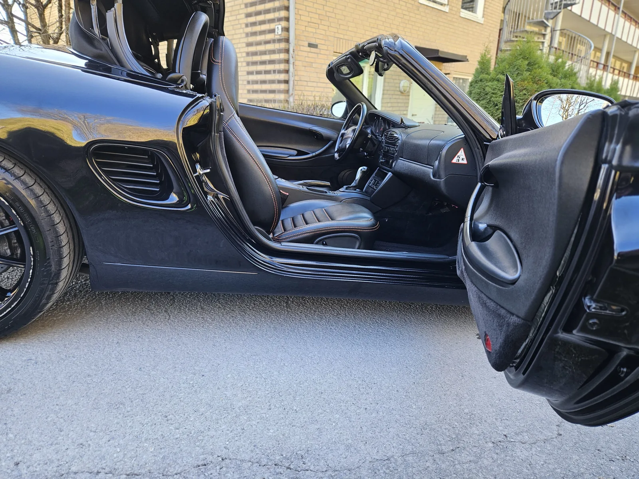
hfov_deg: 73.9
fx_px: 425
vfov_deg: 58.9
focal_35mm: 23
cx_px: 320
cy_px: 240
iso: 100
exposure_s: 1/190
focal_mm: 5.4
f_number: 1.8
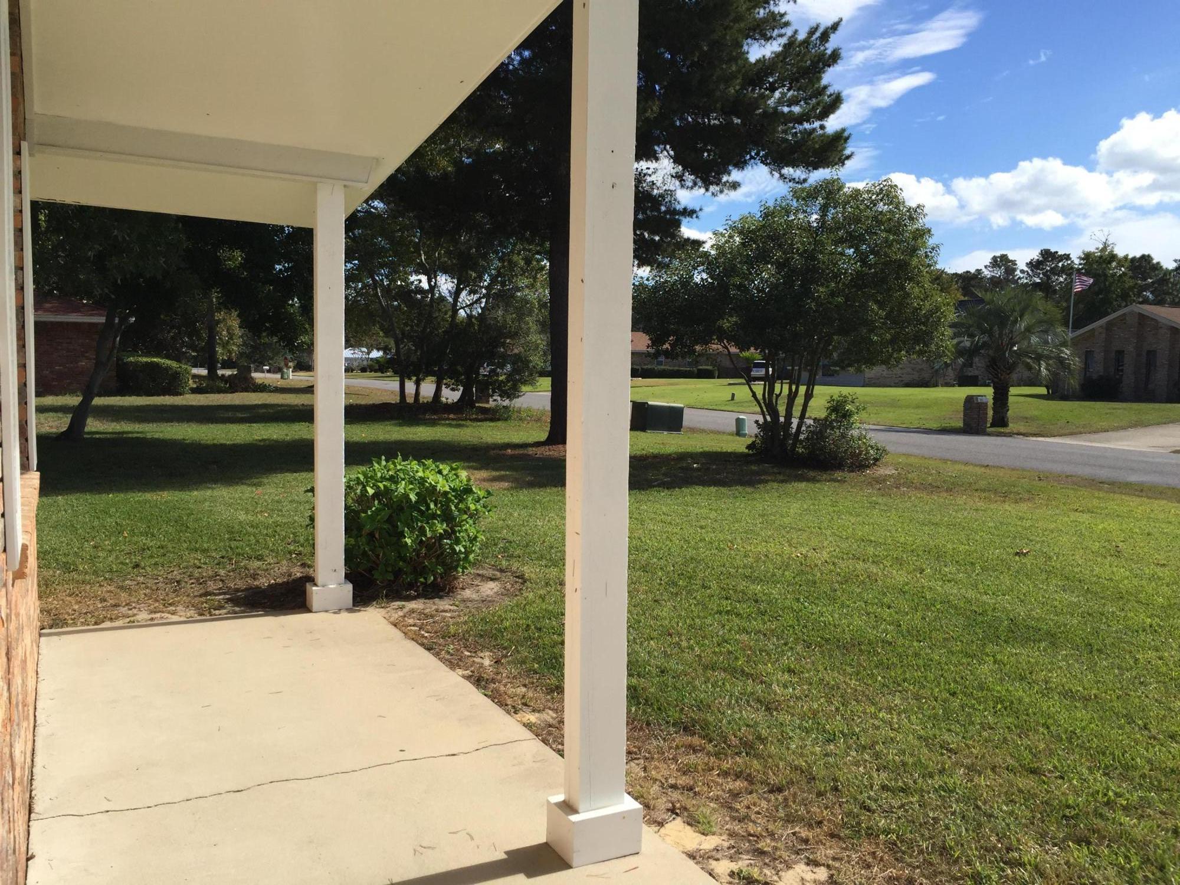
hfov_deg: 61.7
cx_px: 590
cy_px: 442
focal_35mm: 29
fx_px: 989
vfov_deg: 48.2
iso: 32
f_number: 2.2
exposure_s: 1/1980
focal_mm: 4.15
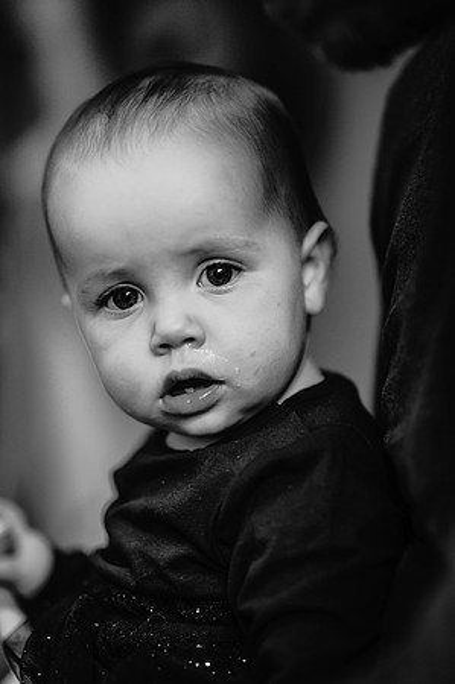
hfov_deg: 16.0
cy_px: 342
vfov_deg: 23.9
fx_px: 1615
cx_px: 228
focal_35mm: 85
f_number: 1.8
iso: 500
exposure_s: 1/160
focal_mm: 85
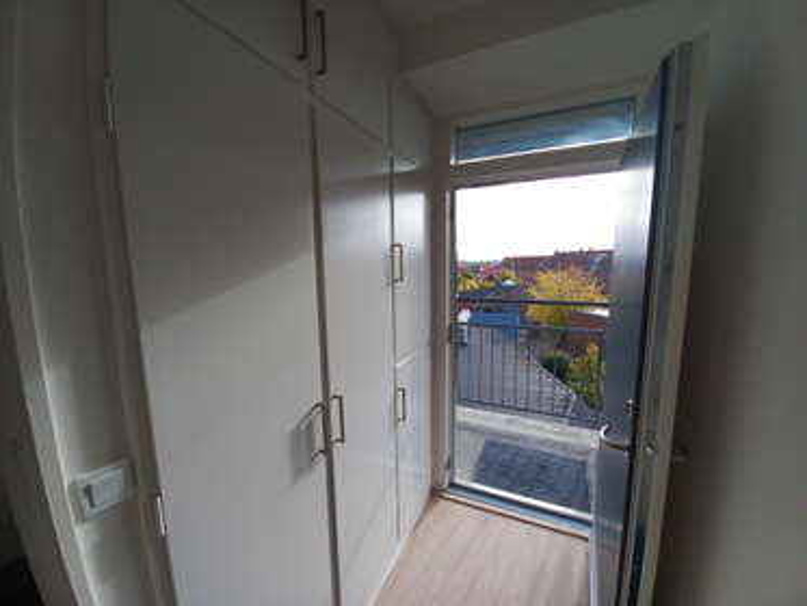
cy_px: 303
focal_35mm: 13
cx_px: 404
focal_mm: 1.42
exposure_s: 1/437
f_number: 2.2
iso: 40
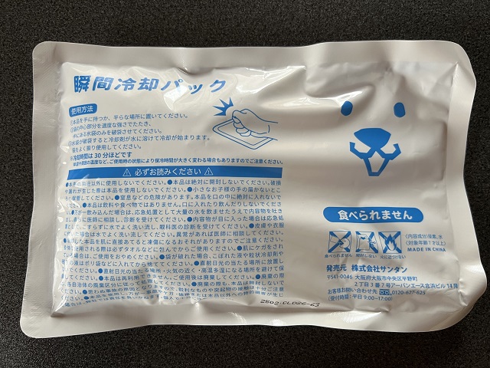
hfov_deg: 67.3
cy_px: 184
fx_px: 368
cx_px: 245
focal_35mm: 26
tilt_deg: -84.6
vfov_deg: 53.1
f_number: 1.5
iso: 125
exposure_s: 1/85
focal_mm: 5.7
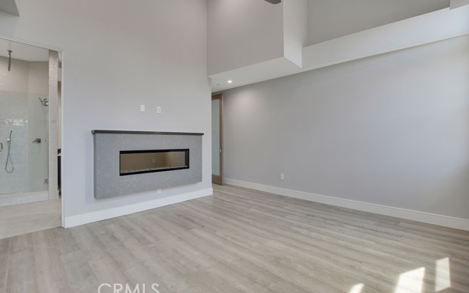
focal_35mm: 16
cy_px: 138
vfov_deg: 71.1
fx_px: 204
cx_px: 232
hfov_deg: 97.8
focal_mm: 10
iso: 400
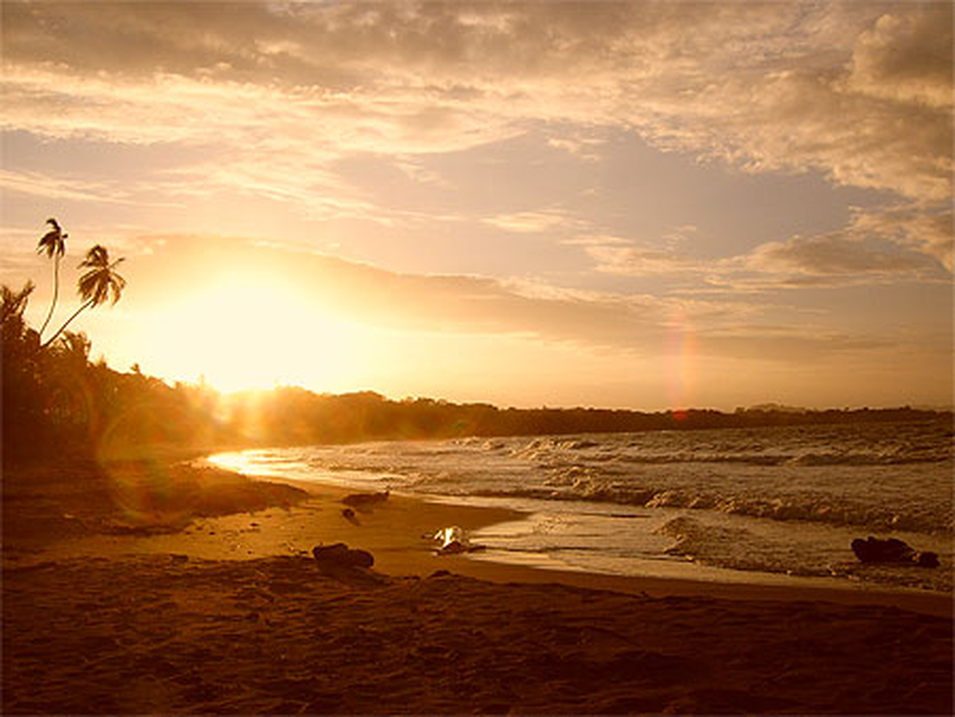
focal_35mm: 35
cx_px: 478
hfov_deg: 52.6
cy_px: 358
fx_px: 966
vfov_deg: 40.7
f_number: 5.8
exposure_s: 1/750
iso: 50
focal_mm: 5.8
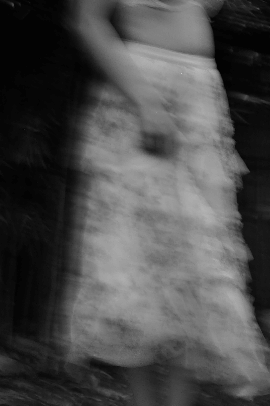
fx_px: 880
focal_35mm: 78
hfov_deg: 17.4
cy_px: 203
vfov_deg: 26.0
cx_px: 135
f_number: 5
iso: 1600
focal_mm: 52
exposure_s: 1/10
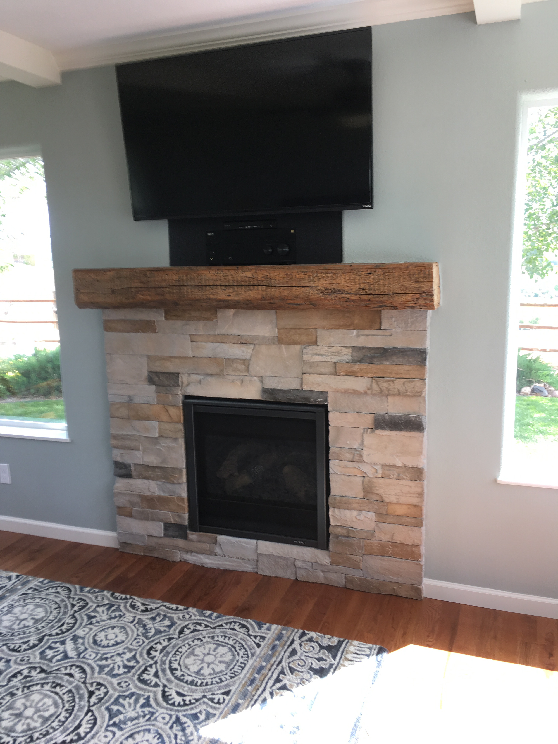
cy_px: 372
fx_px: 623
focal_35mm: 29
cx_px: 279
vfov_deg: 61.7
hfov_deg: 48.2
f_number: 2.2
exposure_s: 1/60
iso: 25
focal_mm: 4.15
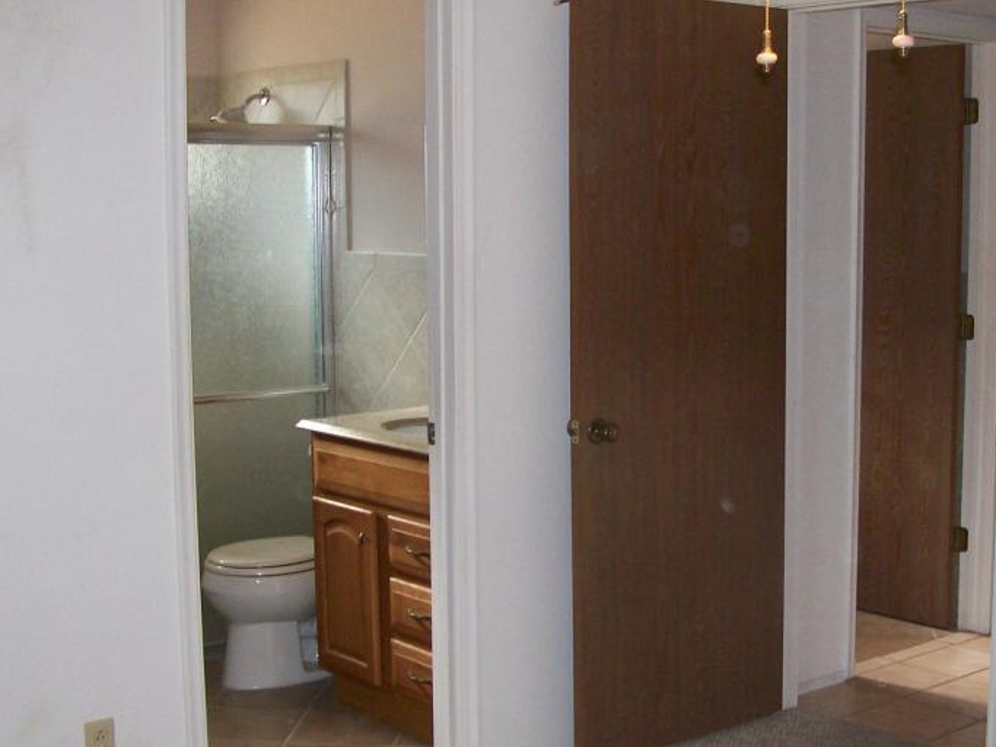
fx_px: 1553
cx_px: 579
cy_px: 397
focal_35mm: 54
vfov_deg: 27.0
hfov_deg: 35.5
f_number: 2.7
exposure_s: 1/64
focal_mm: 6
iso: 140
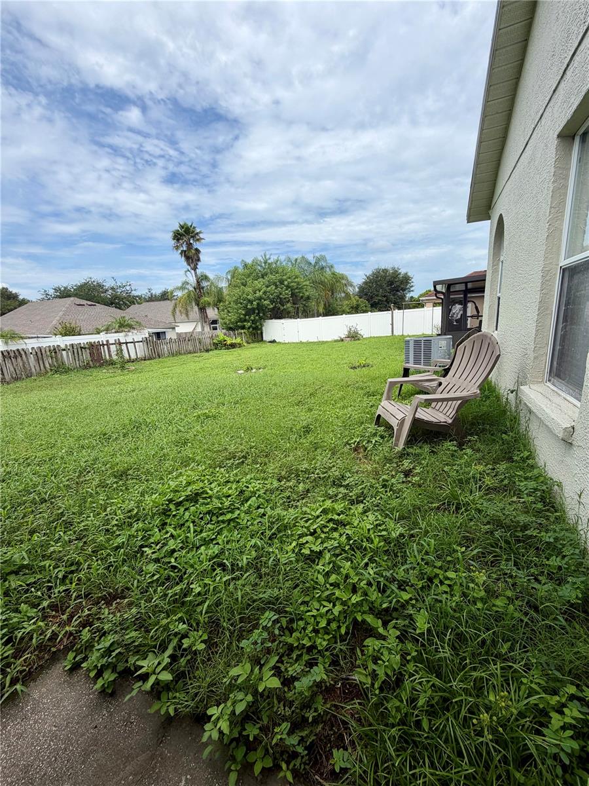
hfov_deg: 85.7
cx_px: 294
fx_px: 318
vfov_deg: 102.1
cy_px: 393
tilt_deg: -12.5
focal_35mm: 14
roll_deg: +3.9
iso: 20
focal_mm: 2.22
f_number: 2.2
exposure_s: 1/985
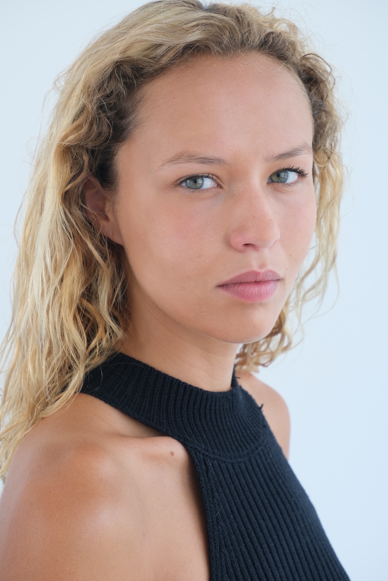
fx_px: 1083
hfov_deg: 20.3
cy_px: 290
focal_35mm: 67
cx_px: 194
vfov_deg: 30.1
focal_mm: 44.5
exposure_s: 1/75
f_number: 5.6
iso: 320
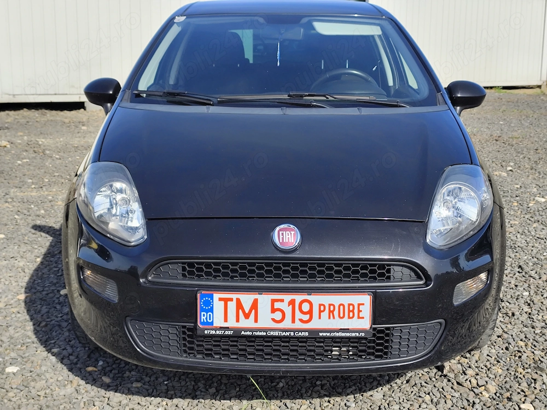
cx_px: 274
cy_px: 205
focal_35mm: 46
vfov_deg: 31.5
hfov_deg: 41.2
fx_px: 727
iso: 50
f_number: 1.65
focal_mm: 6.19
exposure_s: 1/1400
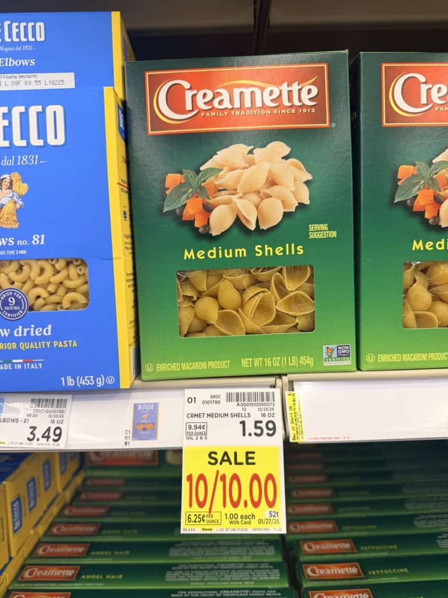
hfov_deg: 56.8
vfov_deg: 71.6
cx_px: 224
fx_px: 414
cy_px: 299
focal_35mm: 24
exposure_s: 1/64
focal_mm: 6.8
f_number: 1.8
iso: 125
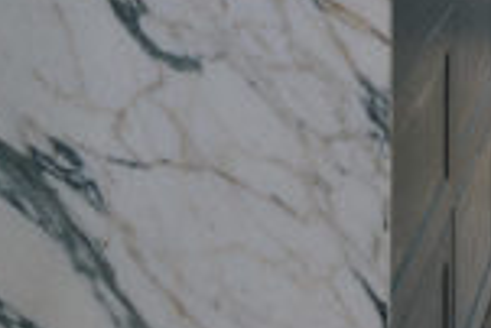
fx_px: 1802
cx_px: 631
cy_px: -386
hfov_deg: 14.9
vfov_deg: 9.5
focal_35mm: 132
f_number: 11
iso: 160
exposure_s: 1.3
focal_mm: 17.6
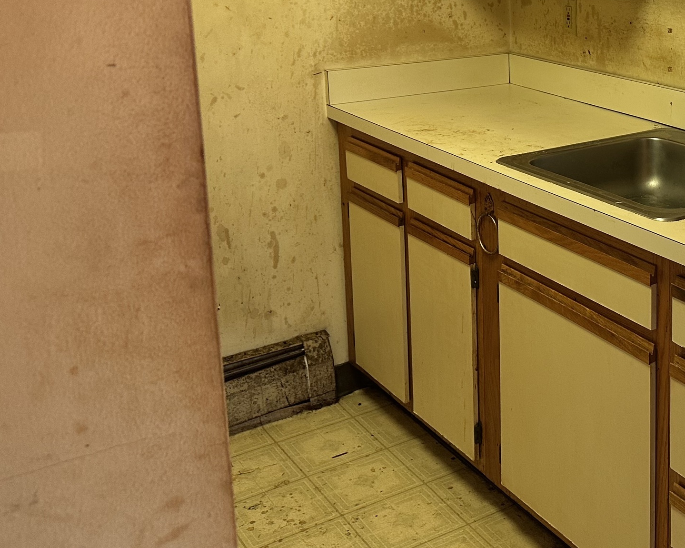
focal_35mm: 50
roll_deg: +0.5
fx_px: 1014
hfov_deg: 34.6
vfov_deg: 29.4
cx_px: 654
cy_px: 96
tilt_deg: -11.1
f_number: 1.78
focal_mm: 6.86
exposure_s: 1/60
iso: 160
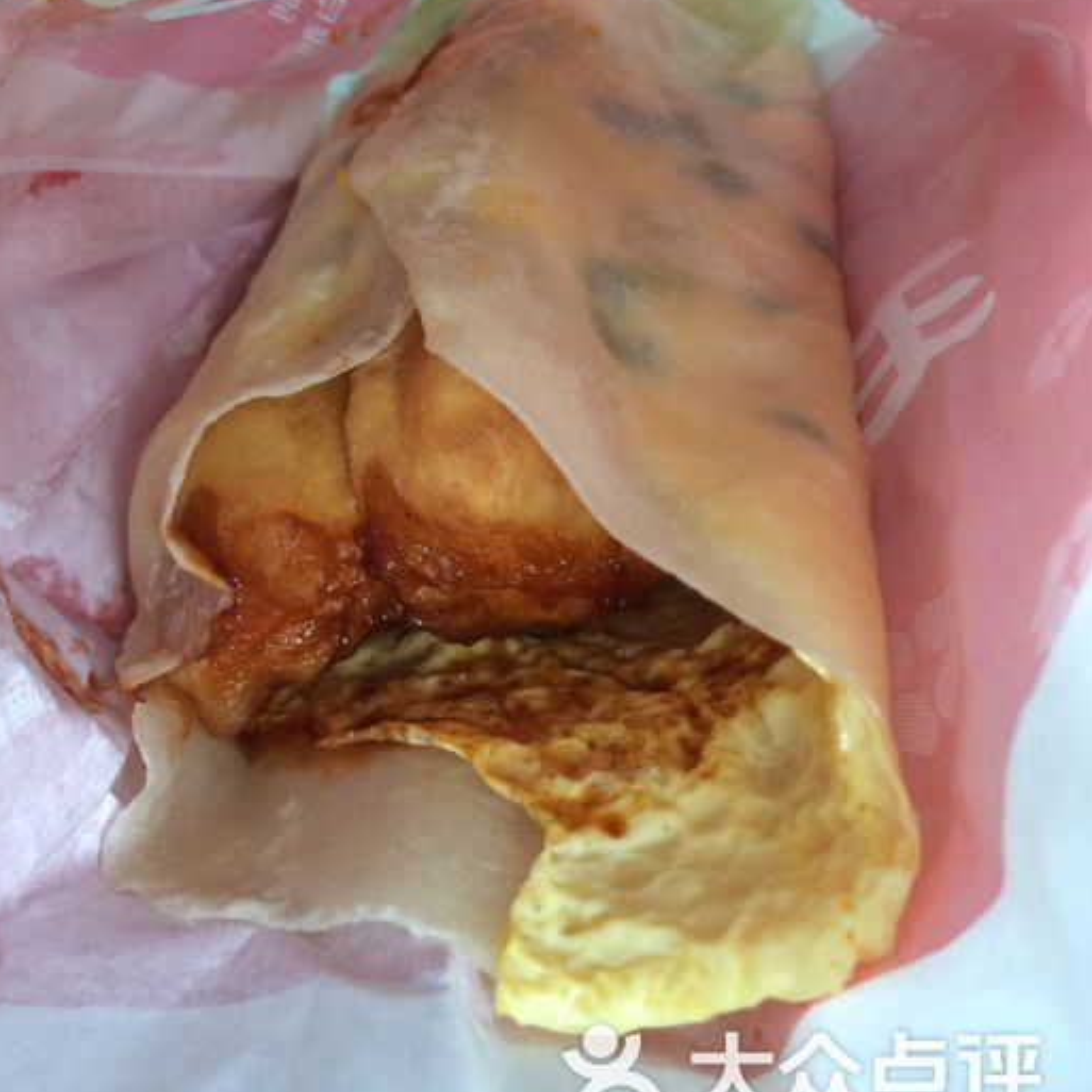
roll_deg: +23.3
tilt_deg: -36.9
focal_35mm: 35
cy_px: 441
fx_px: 1249
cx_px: 537
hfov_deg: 47.2
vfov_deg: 47.0
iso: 50
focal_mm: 4.15
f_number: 2.2
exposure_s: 1/30
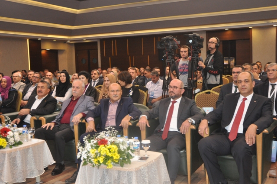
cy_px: 92
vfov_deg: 28.9
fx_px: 357
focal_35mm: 46
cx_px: 138
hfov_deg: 42.4
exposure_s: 1/60
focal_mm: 31
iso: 800
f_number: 4
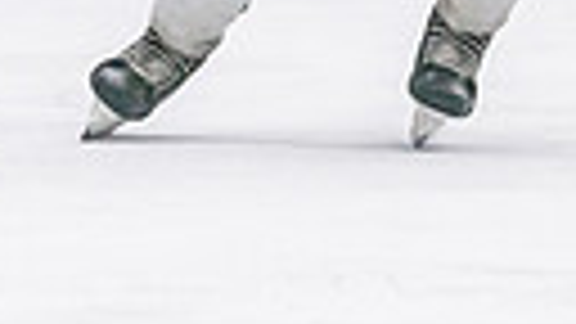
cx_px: 639
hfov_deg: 1.9
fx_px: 17121
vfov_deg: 1.1
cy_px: -405
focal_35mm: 1121
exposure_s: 1/1250
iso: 3200
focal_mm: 161
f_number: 2.8
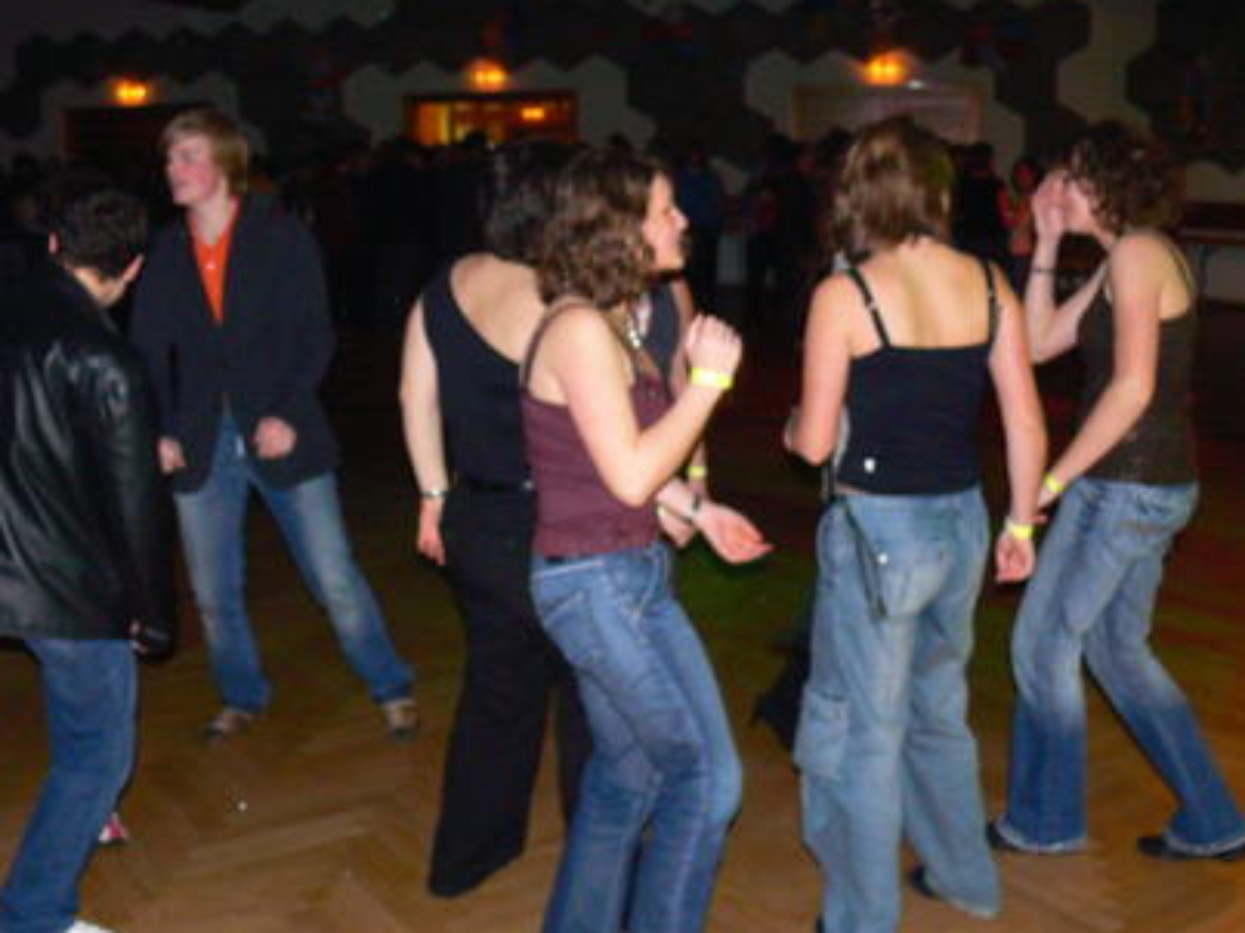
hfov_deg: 45.8
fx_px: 1474
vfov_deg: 35.1
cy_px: 494
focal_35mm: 41
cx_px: 581
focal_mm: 7.4
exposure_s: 1/30
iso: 250
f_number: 2.8
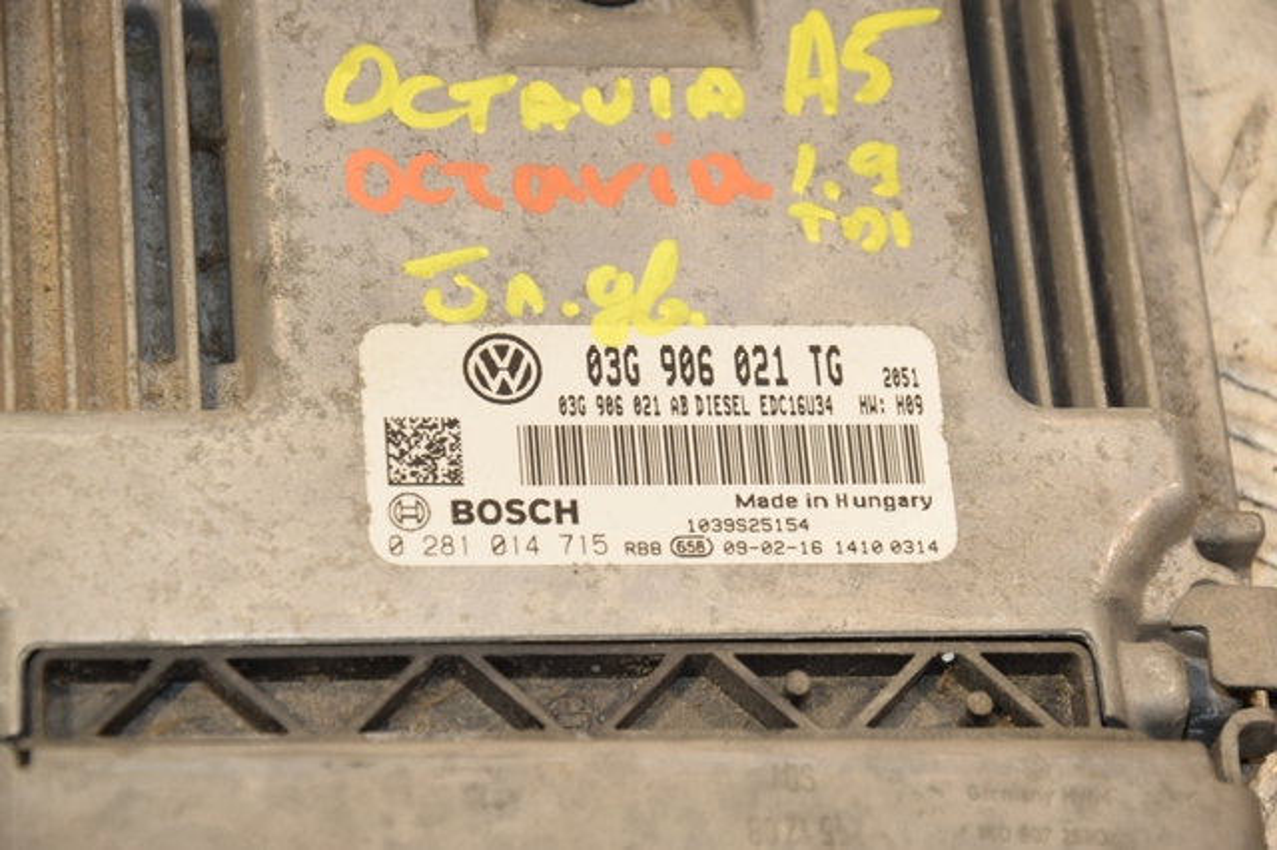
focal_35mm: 158
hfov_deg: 13.0
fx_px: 5584
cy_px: 425
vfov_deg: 8.7
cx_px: 638
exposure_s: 1/200
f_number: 8
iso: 800
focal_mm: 105
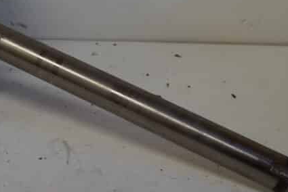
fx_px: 520
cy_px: 50
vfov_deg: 20.8
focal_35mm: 65
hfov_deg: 29.3
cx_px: 14
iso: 500
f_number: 4
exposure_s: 1/60
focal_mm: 18
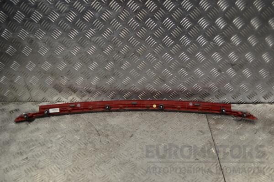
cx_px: 137
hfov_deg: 53.1
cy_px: 91
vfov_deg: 36.9
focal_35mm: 36
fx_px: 274
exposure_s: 1/50
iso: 100
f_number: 4
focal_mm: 24
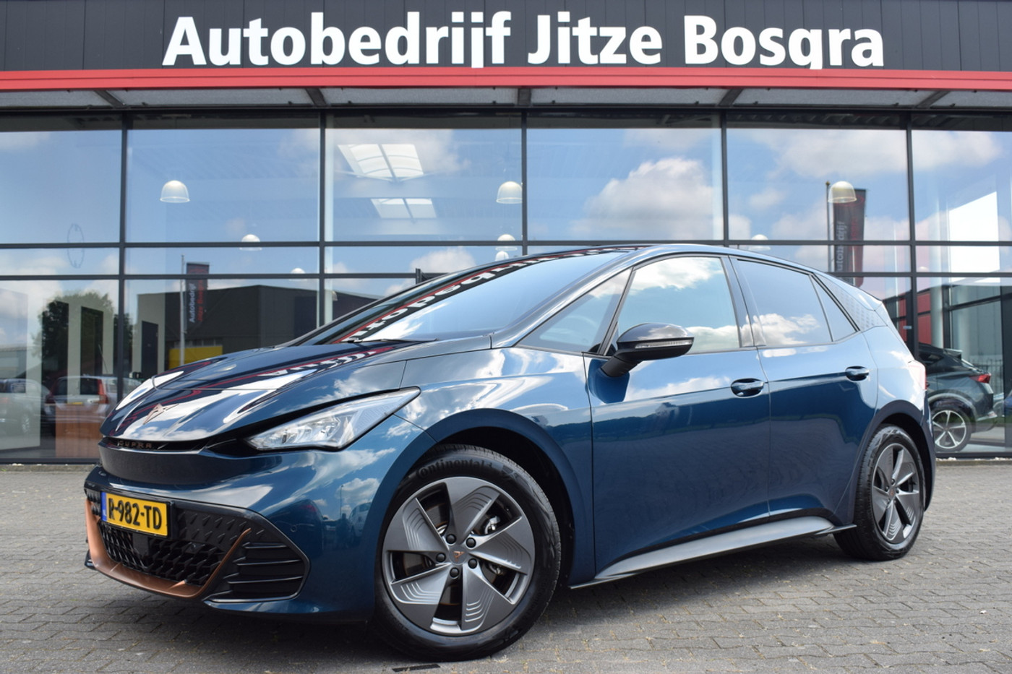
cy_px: 337
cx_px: 506
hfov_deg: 51.3
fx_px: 1054
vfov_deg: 35.5
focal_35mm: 38
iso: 400
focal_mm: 25
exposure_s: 1/250
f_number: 8
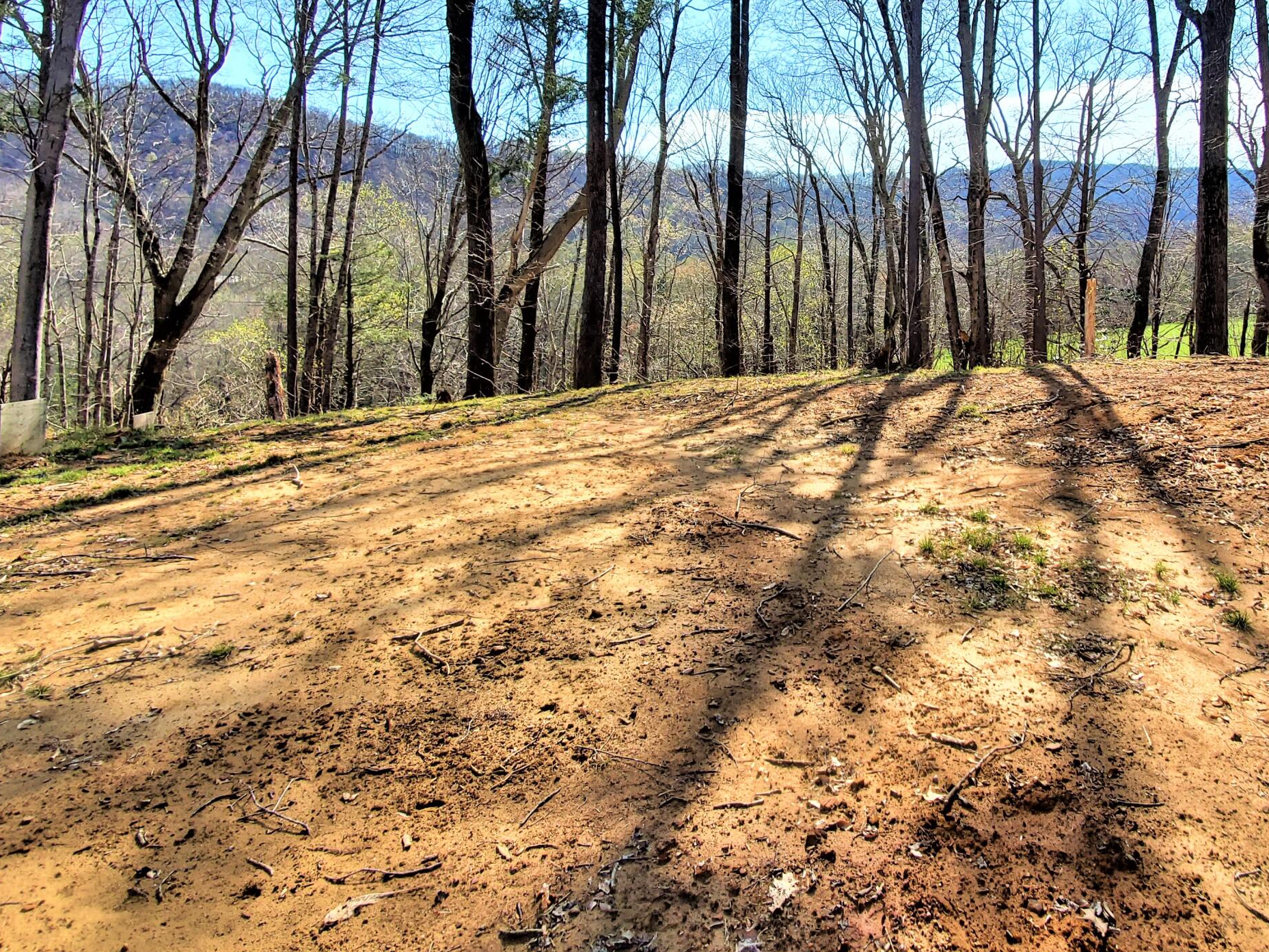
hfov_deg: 77.3
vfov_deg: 61.0
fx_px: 770
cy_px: 276
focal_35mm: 21
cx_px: 808
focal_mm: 1.8
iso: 50
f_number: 2.2
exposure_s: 1/1090
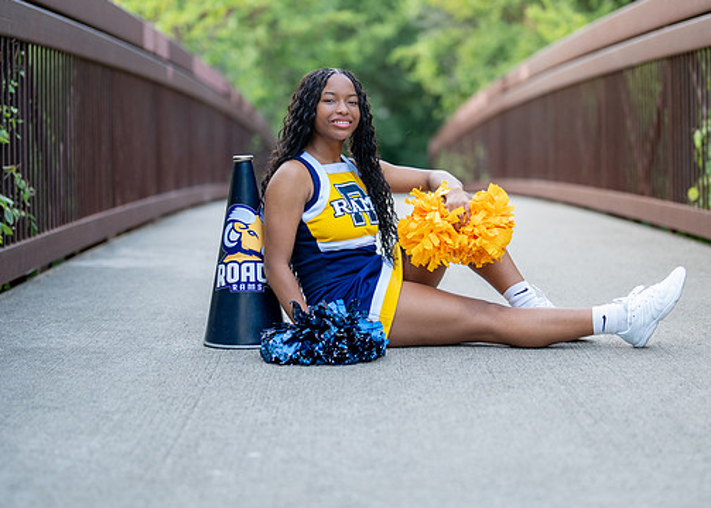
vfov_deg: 18.3
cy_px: 225
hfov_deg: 25.4
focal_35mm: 78
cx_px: 389
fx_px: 1575
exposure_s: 1/500
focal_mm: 50
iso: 400
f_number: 1.2
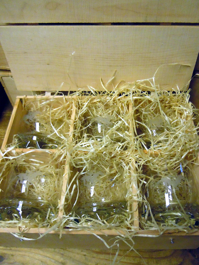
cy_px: 132
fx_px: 230
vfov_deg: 60.0
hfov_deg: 46.8
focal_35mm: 30
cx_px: 100
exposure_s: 1/125
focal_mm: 5.4
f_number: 3.5
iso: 800
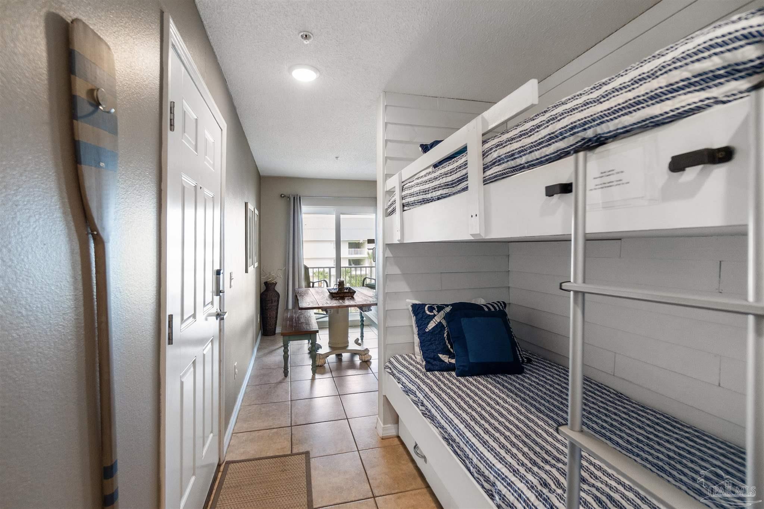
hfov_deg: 100.4
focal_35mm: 15
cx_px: 382
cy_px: 254
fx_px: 318
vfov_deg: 77.3
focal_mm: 10
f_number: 4
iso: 500
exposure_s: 1/80
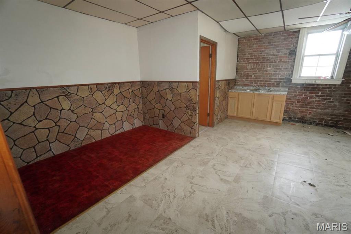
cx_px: 176
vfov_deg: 77.3
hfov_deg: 100.4
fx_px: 146
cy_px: 117
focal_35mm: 15
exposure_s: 1/160
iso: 1250
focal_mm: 10
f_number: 4
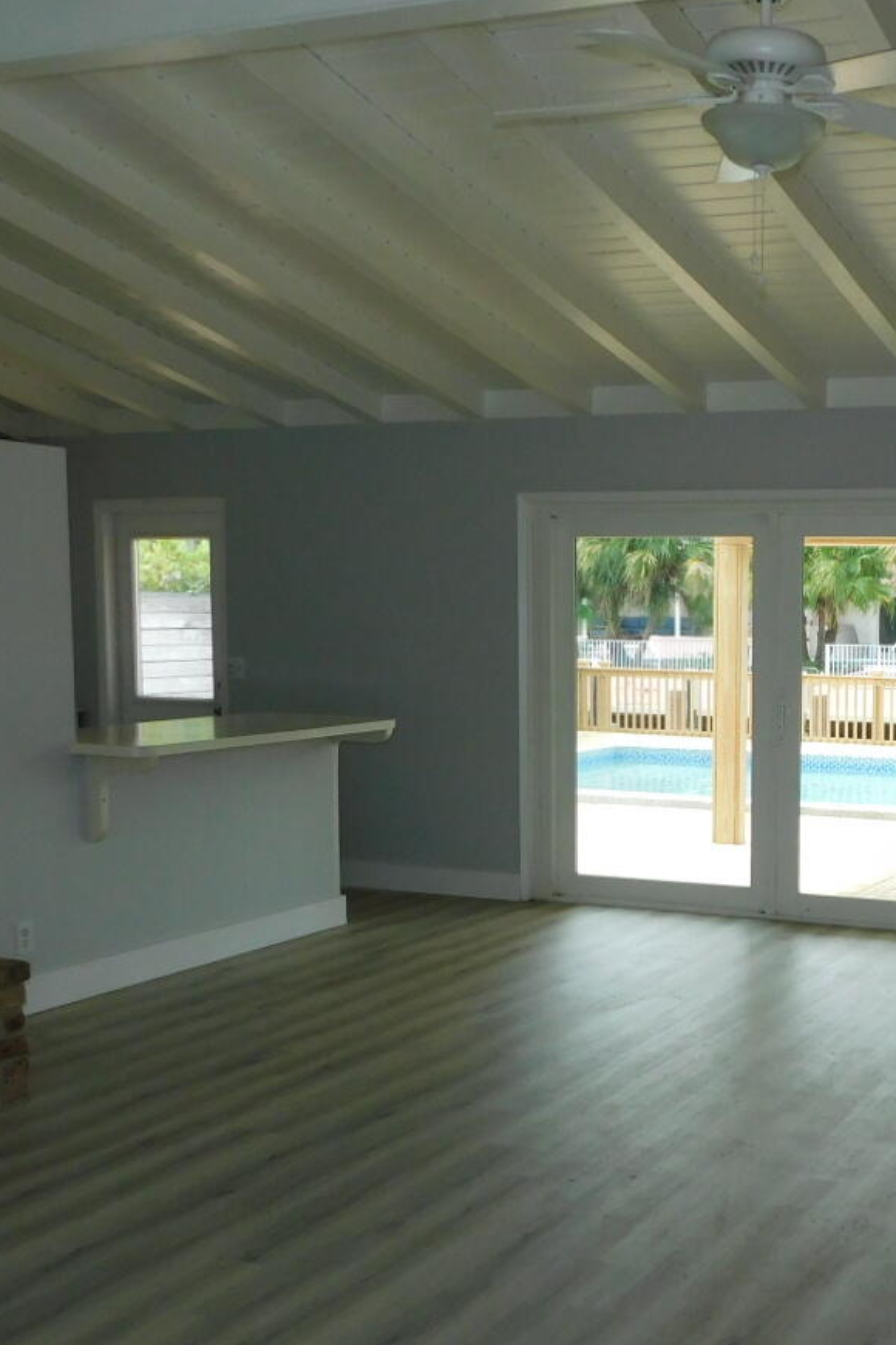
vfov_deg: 44.3
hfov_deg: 29.1
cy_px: 790
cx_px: 834
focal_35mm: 44
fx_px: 1643
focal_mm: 4
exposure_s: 1/200
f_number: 3
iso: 125
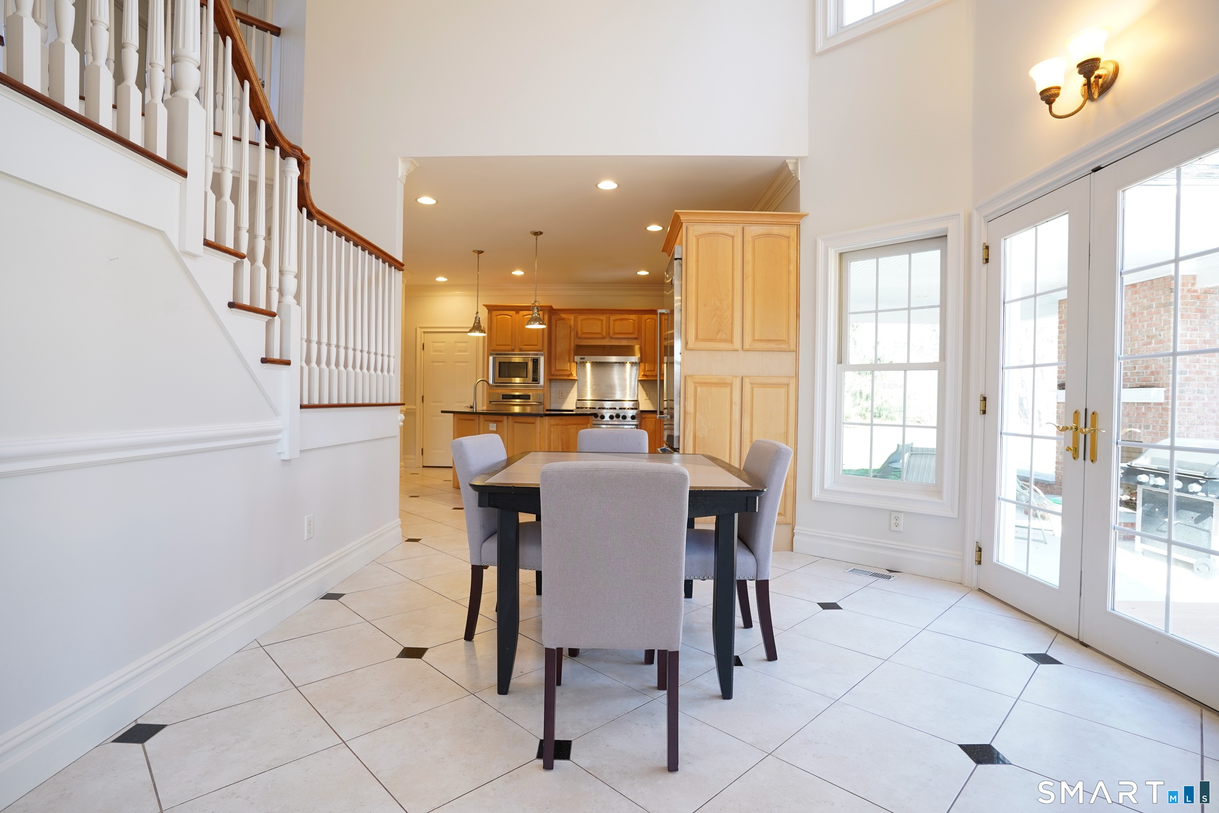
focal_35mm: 17
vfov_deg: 70.4
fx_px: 576
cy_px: 406
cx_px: 610
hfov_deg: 93.3
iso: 320
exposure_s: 1/15
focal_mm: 17
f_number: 6.3
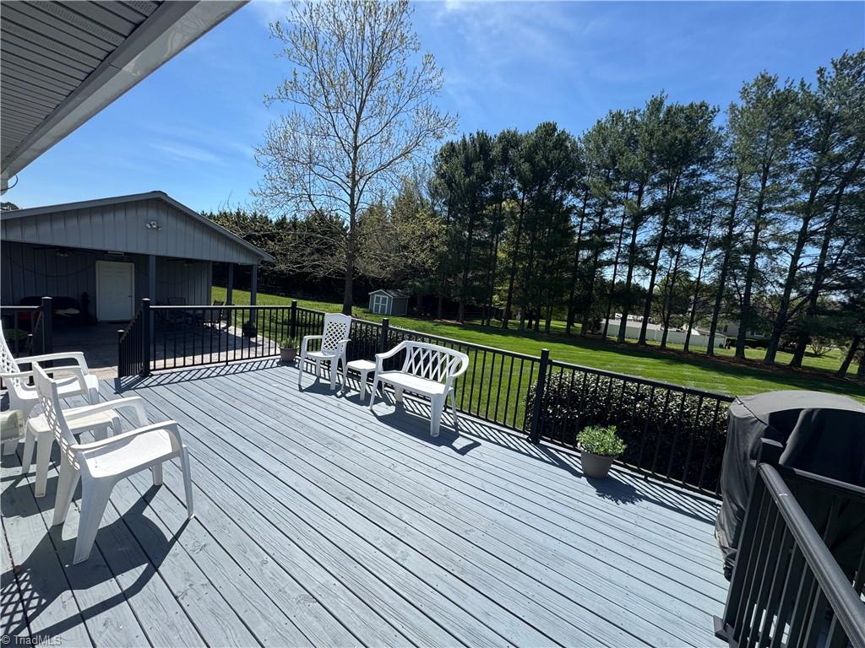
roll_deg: -5.3
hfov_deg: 102.1
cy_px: 324
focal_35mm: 14
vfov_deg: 85.7
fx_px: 350
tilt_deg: -6.8
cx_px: 432
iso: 50
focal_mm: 2.22
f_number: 2.2
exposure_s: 1/1395
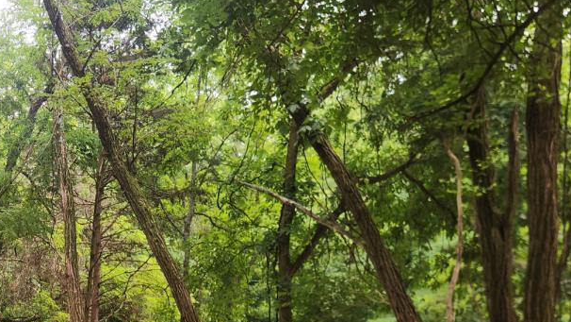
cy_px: 361
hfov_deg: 31.3
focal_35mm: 62
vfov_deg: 18.6
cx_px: 1
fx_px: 939
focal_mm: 5.4
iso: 25
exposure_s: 1/120
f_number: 1.8
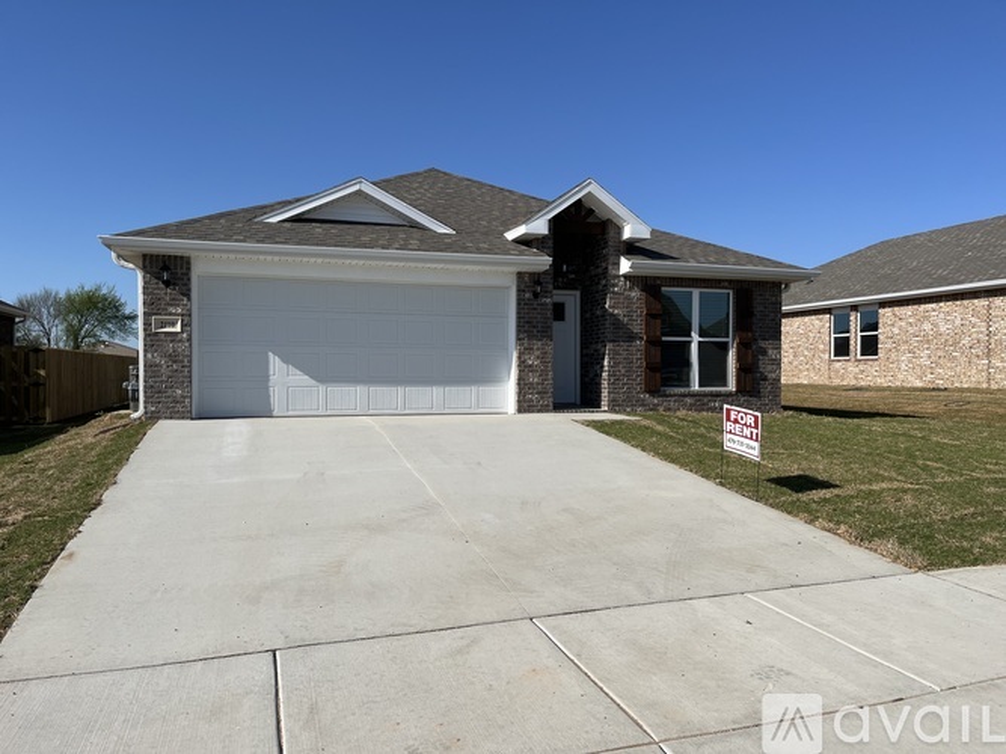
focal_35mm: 26
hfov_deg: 67.3
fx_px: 755
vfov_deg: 53.0
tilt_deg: -0.4
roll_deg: -0.3
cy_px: 377
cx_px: 503
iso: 50
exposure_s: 1/5319
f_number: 1.6
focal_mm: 5.1
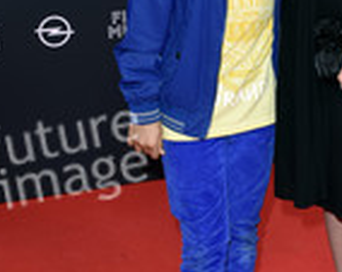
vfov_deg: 14.2
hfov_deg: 17.7
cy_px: 48
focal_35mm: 107
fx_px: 1084
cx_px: 287
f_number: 6.3
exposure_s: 1/100
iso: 400
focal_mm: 27
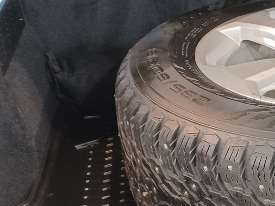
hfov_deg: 21.4
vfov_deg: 18.7
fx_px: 628
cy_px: 87
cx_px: 394
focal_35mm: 79
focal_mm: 4.6
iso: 320
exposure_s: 1/33.3
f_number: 1.8
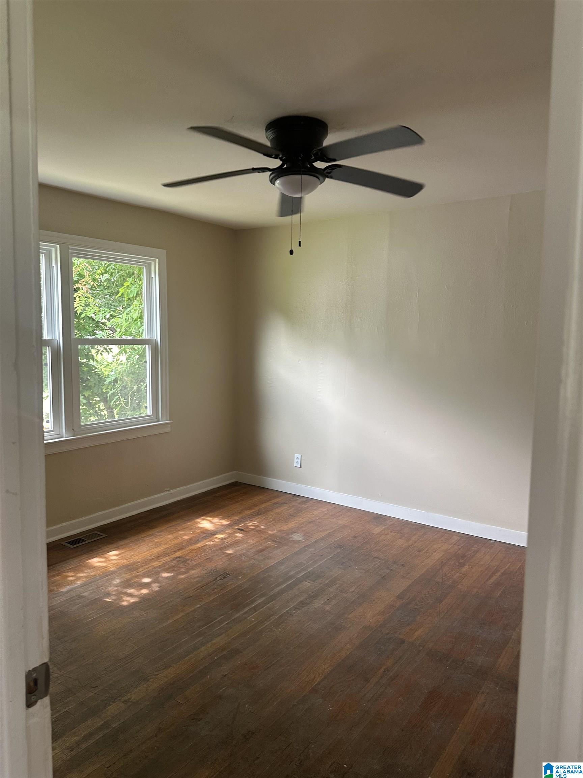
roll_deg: -2.3
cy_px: 389
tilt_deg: -4.1
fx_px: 539
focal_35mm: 24
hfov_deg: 56.8
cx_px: 292
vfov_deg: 71.6
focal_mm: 6.86
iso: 160
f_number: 1.78
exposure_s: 1/60
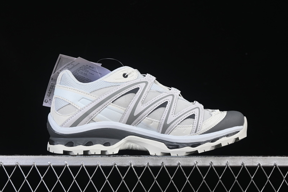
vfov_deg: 18.2
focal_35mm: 75
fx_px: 600
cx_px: 144
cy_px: 96
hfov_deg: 27.0
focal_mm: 50
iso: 160
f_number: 8
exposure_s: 1/80
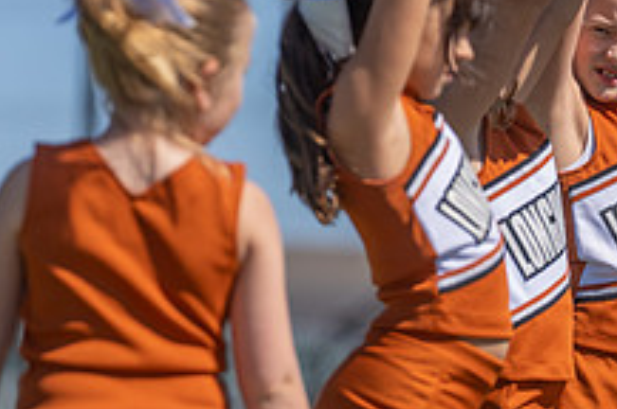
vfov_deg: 2.8
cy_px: 283
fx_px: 8437
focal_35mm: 493
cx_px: 503
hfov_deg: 4.2
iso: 125
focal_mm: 184
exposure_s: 1/2500
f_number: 3.5
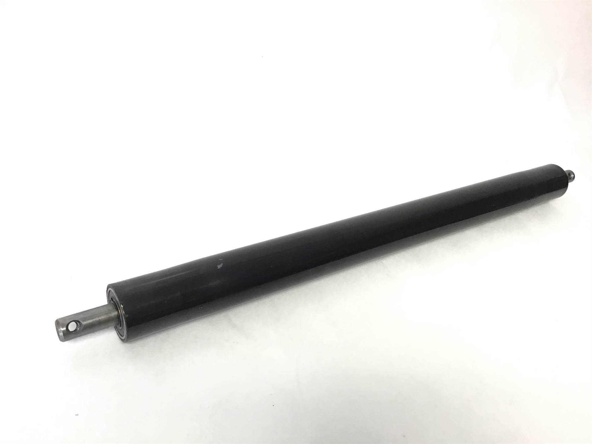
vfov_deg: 45.4
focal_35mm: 31
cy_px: 222
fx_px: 530
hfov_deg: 58.4
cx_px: 296
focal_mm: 3.3
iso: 32
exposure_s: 1/30
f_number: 2.4
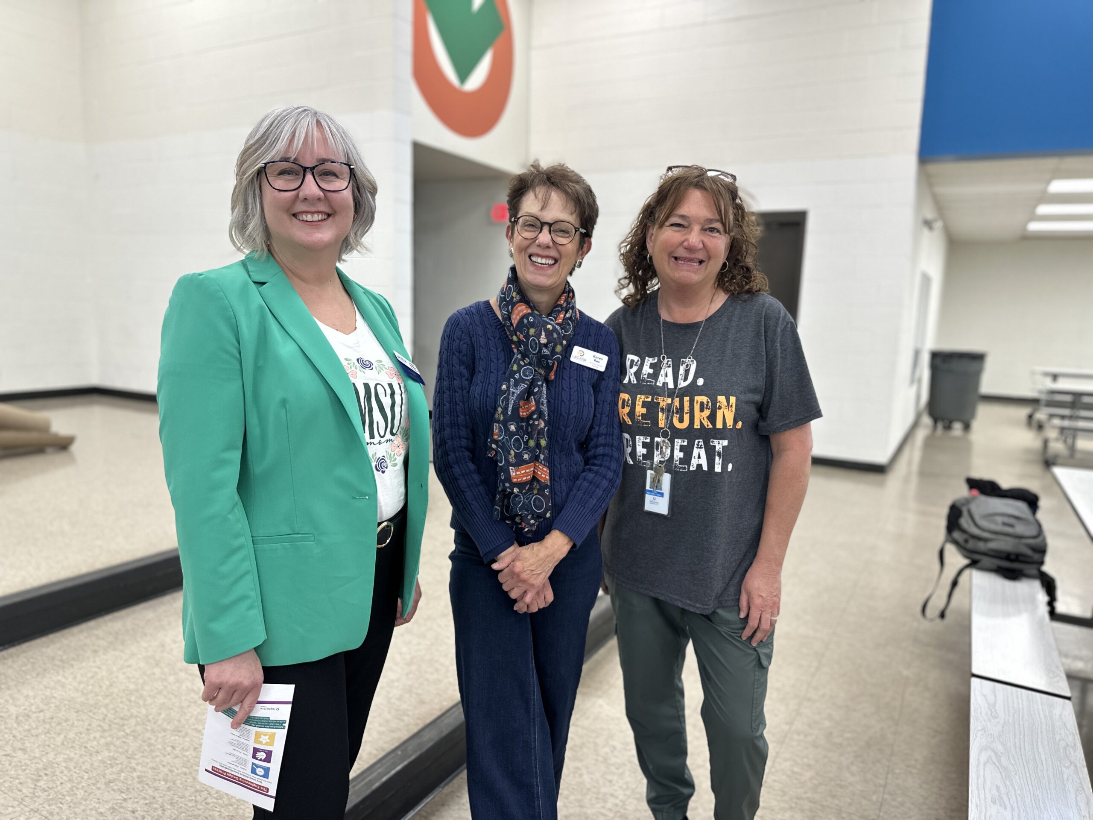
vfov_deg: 56.8
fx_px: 758
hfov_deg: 71.6
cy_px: 410
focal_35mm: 24
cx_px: 546
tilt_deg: -8.3
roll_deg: -1.8
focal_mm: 6.86
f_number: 1.78
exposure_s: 1/120
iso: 160
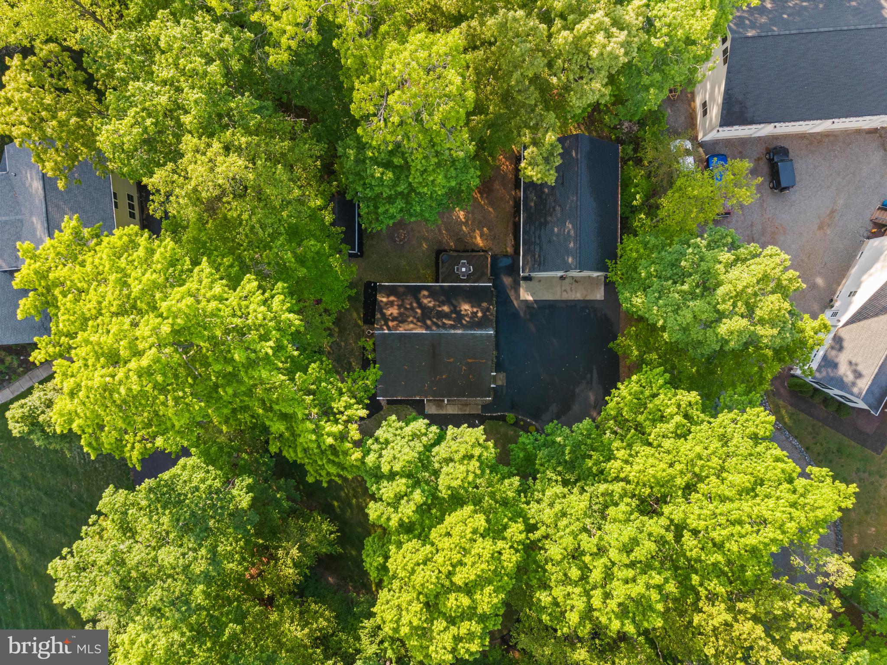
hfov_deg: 71.6
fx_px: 615
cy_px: 332
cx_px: 444
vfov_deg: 56.8
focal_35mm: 24
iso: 100
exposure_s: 1/250
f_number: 1.8
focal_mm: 8.67
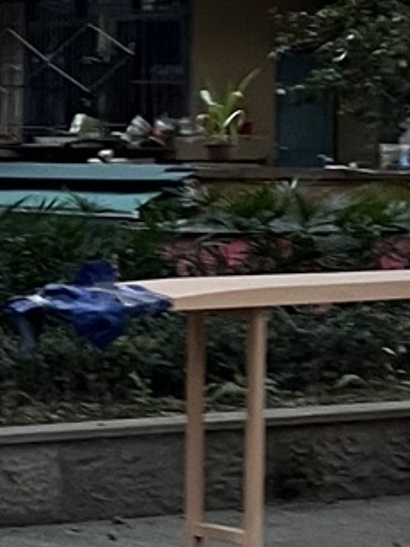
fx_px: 2669
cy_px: 302
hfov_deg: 8.8
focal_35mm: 169
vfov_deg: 11.7
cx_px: 234
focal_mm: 5.7
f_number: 1.5
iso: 200
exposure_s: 1/50
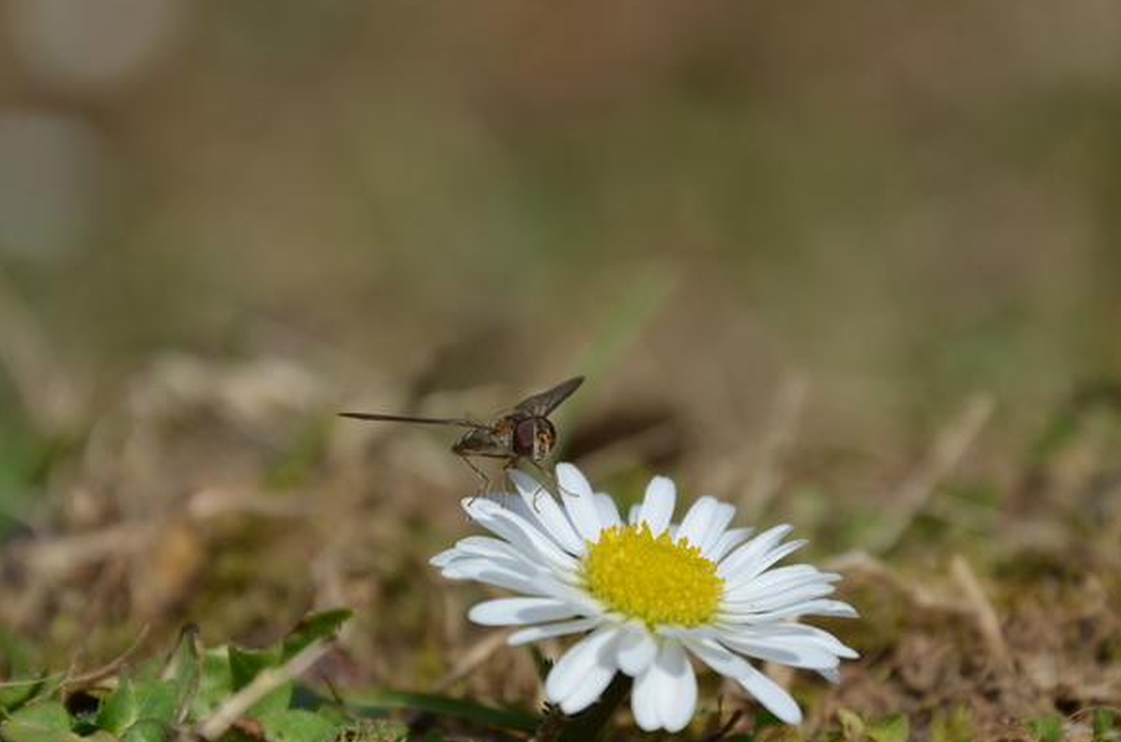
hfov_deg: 7.9
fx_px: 8073
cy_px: 434
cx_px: 677
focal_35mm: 260
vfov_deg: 5.3
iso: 100
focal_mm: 105
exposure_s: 1/800
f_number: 5.6
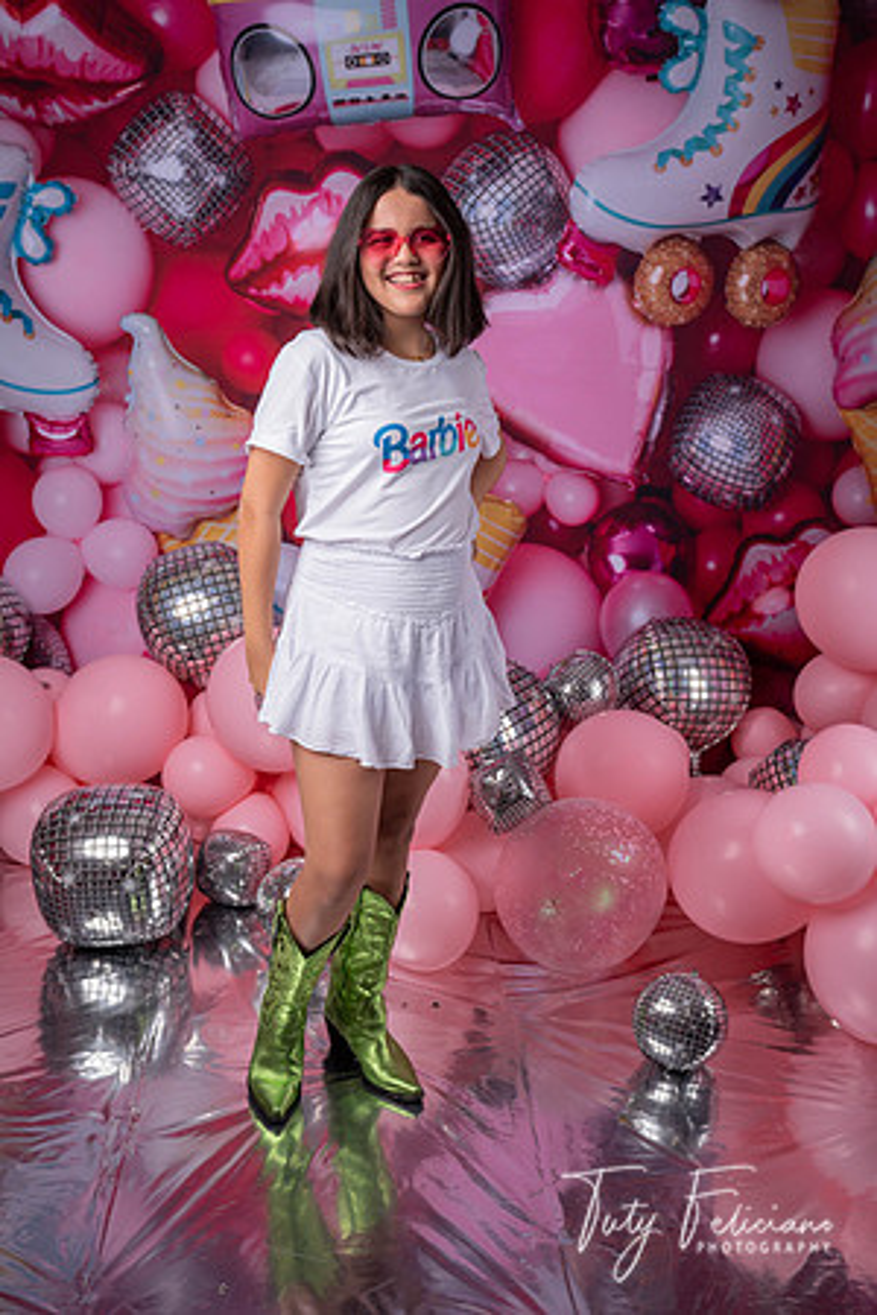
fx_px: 1352
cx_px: 438
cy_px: 658
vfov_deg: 51.9
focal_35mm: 37
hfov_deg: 35.9
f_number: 5
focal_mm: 37
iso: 125
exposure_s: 1/200
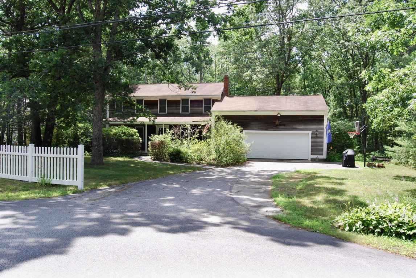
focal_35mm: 30
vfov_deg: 43.7
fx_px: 347
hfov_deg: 61.9
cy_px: 139
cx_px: 208
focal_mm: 20
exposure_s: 1/100
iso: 200
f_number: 9
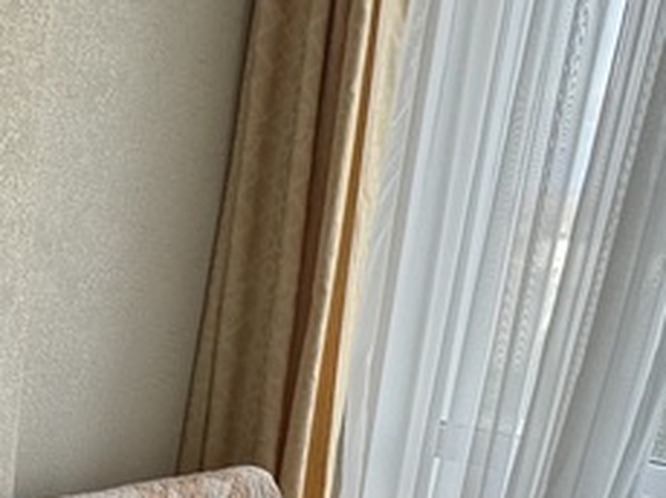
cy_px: 504
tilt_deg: -15.0
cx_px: -211
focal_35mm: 61
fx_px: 1172
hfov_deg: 26.6
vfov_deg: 23.0
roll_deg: -0.6
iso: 40
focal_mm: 2.22
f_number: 2.2
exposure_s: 1/124
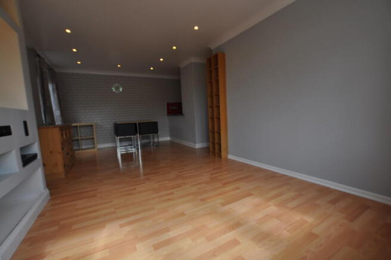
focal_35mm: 15
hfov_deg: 100.4
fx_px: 163
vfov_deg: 77.2
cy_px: 130
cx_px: 196
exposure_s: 1/125
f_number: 5.6
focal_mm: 10
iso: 200
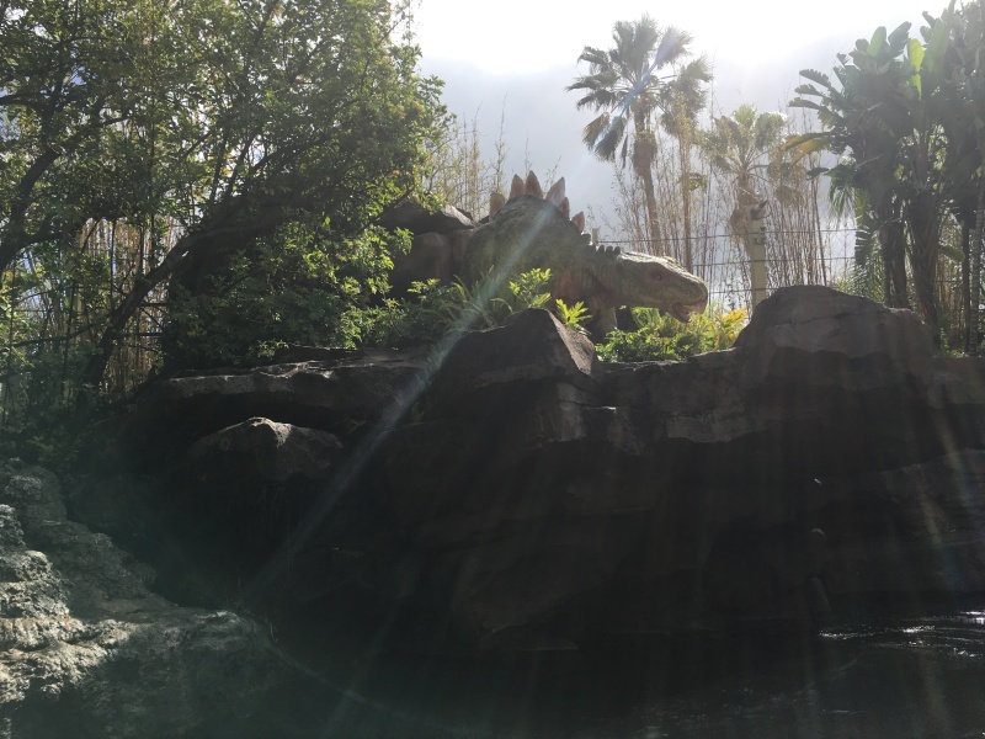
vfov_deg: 48.2
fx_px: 825
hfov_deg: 61.7
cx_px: 492
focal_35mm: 29
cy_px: 370
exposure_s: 1/1099
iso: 25
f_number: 2.2
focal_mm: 4.15
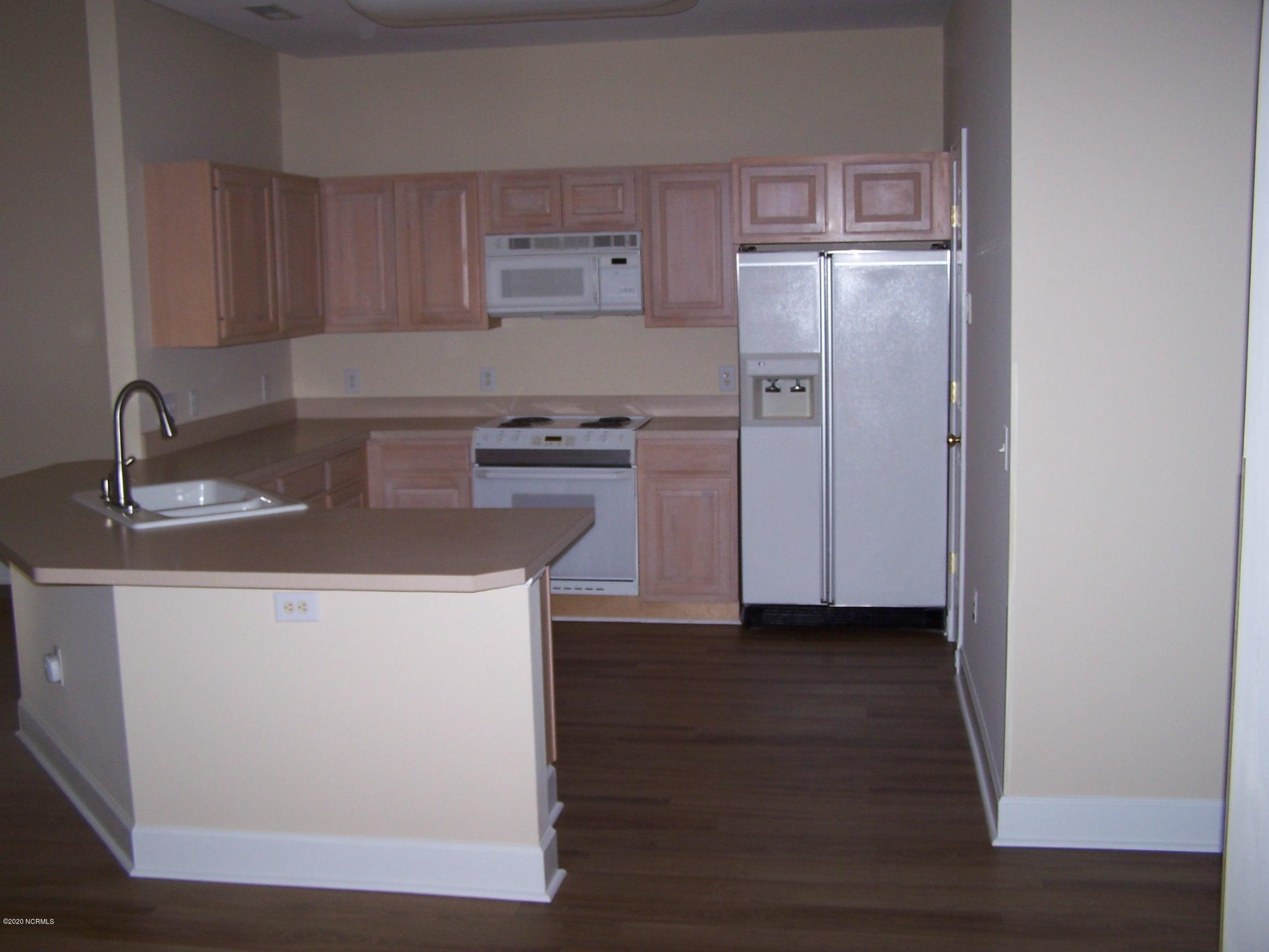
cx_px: 634
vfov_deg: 37.7
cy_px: 476
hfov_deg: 49.0
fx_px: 1393
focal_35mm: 38
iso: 80
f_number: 2.8
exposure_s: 1/60
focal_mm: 6.3
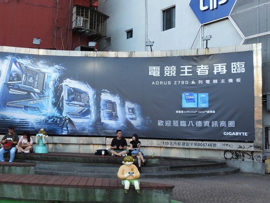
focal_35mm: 38
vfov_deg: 37.7
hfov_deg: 48.3
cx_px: 93
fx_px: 296
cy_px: 110
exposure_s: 1/100
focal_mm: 5
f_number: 2.8
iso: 100
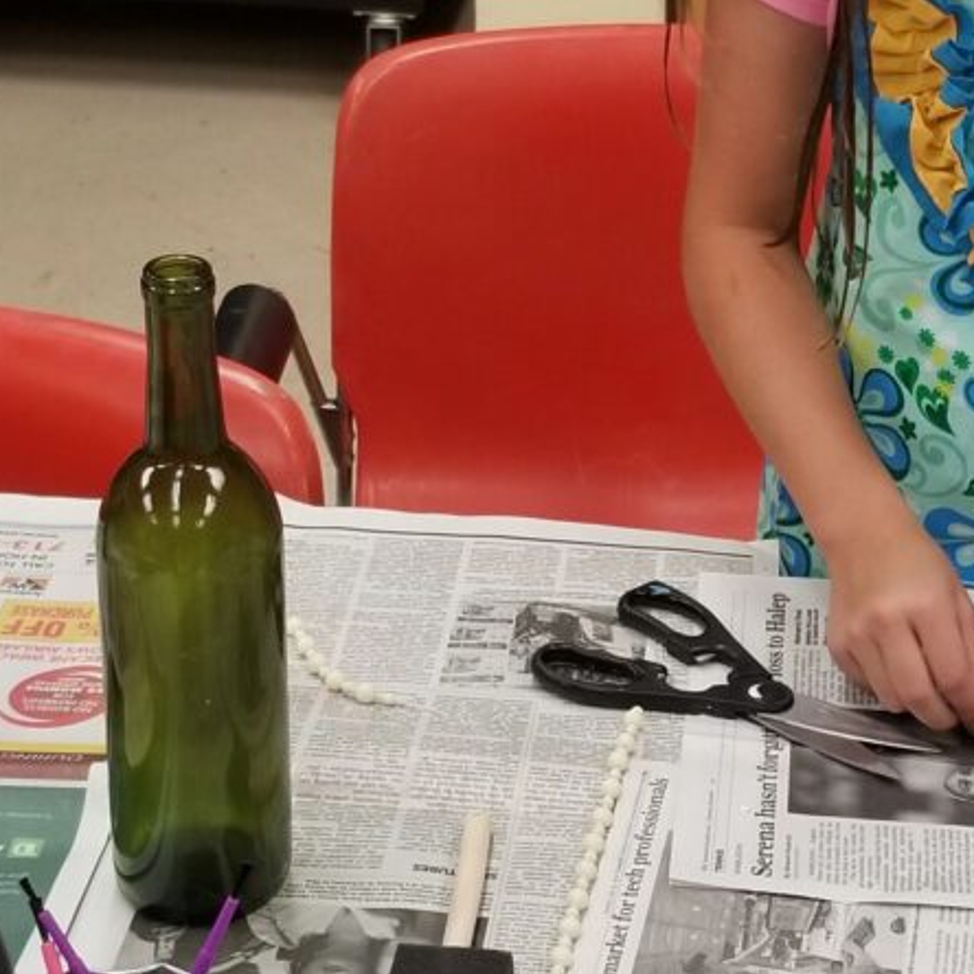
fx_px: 1687
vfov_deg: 32.2
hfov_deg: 31.7
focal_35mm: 53
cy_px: 524
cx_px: 722
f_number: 1.7
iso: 160
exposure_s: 1/60
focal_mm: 4.25
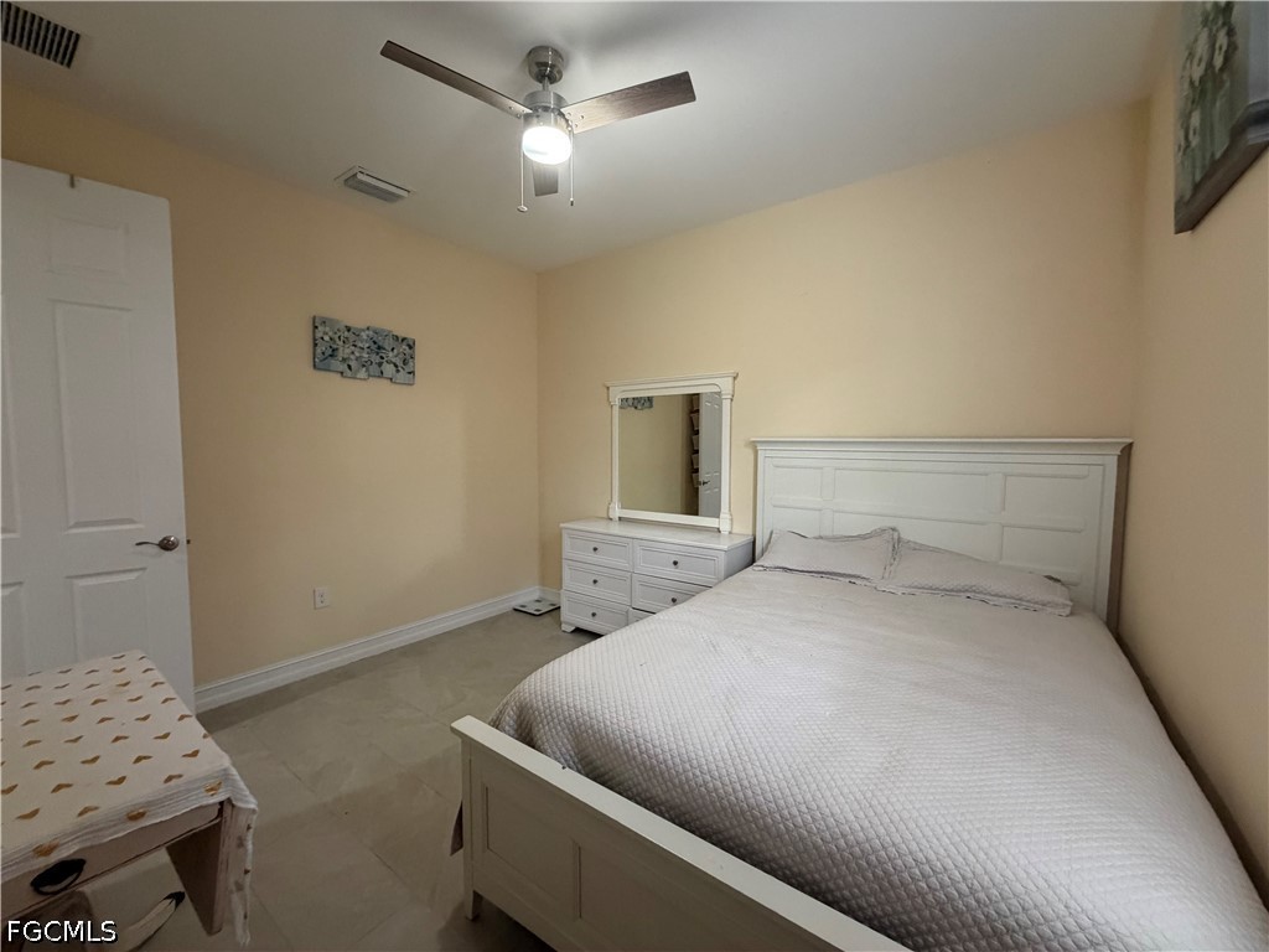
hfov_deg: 102.1
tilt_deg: -4.5
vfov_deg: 85.7
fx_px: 513
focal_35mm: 14
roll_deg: +0.0
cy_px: 476
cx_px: 634
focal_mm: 2.22
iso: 400
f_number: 2.2
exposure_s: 1/60
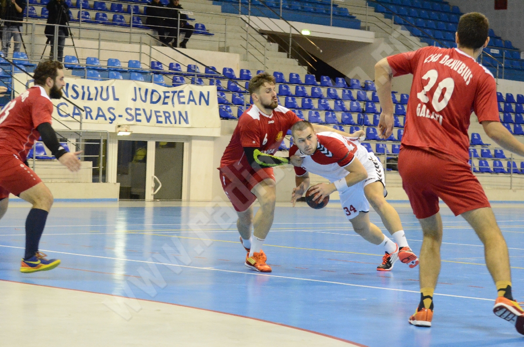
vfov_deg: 13.0
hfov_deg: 19.5
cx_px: 262
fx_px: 1525
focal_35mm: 105
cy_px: 174
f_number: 5.6
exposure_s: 1/250
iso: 6400
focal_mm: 70
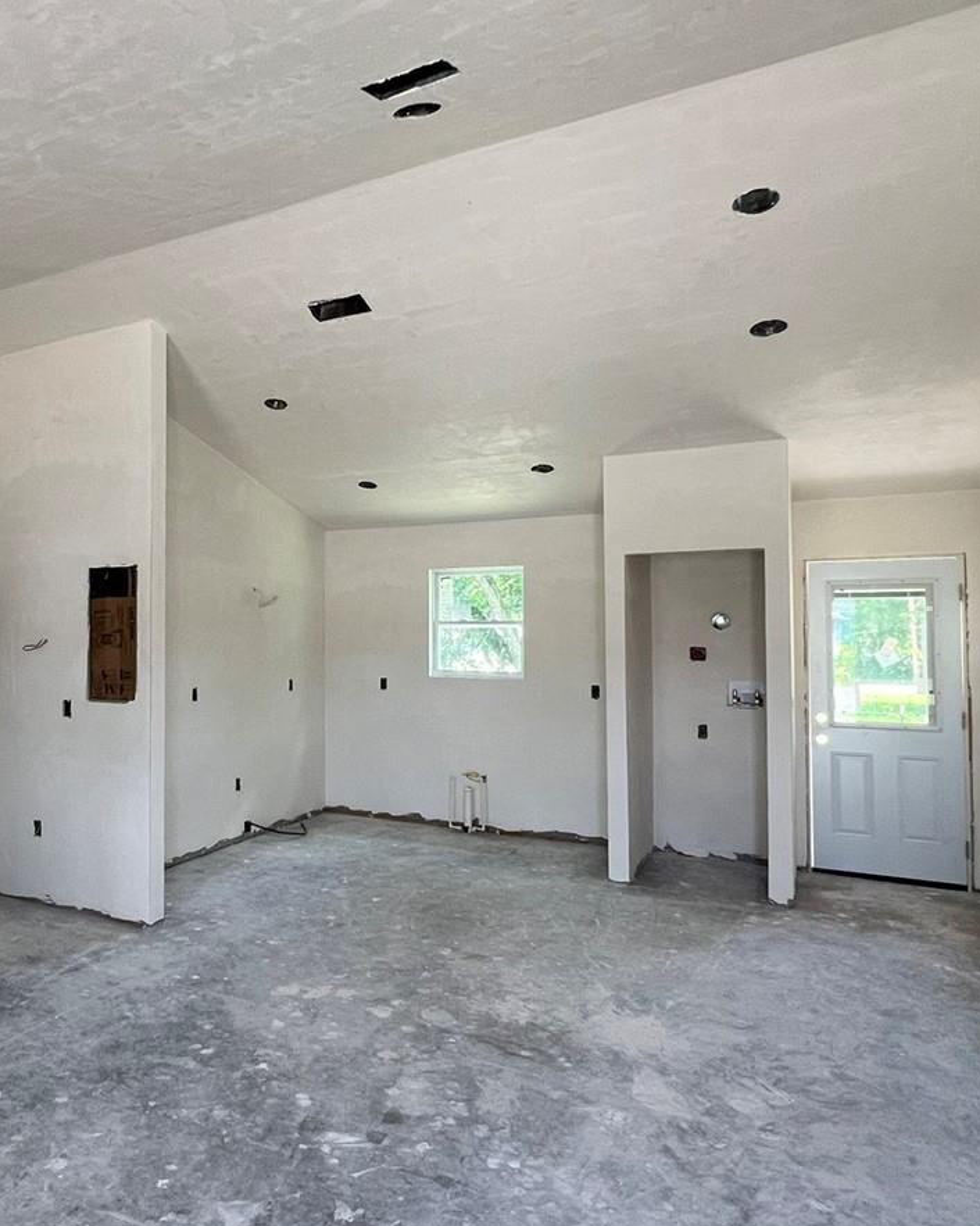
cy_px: 611
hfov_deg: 58.5
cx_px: 278
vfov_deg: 72.6
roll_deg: +0.0
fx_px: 834
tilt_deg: +2.3
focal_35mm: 23
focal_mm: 1.57
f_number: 1.8
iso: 100
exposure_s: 1/99
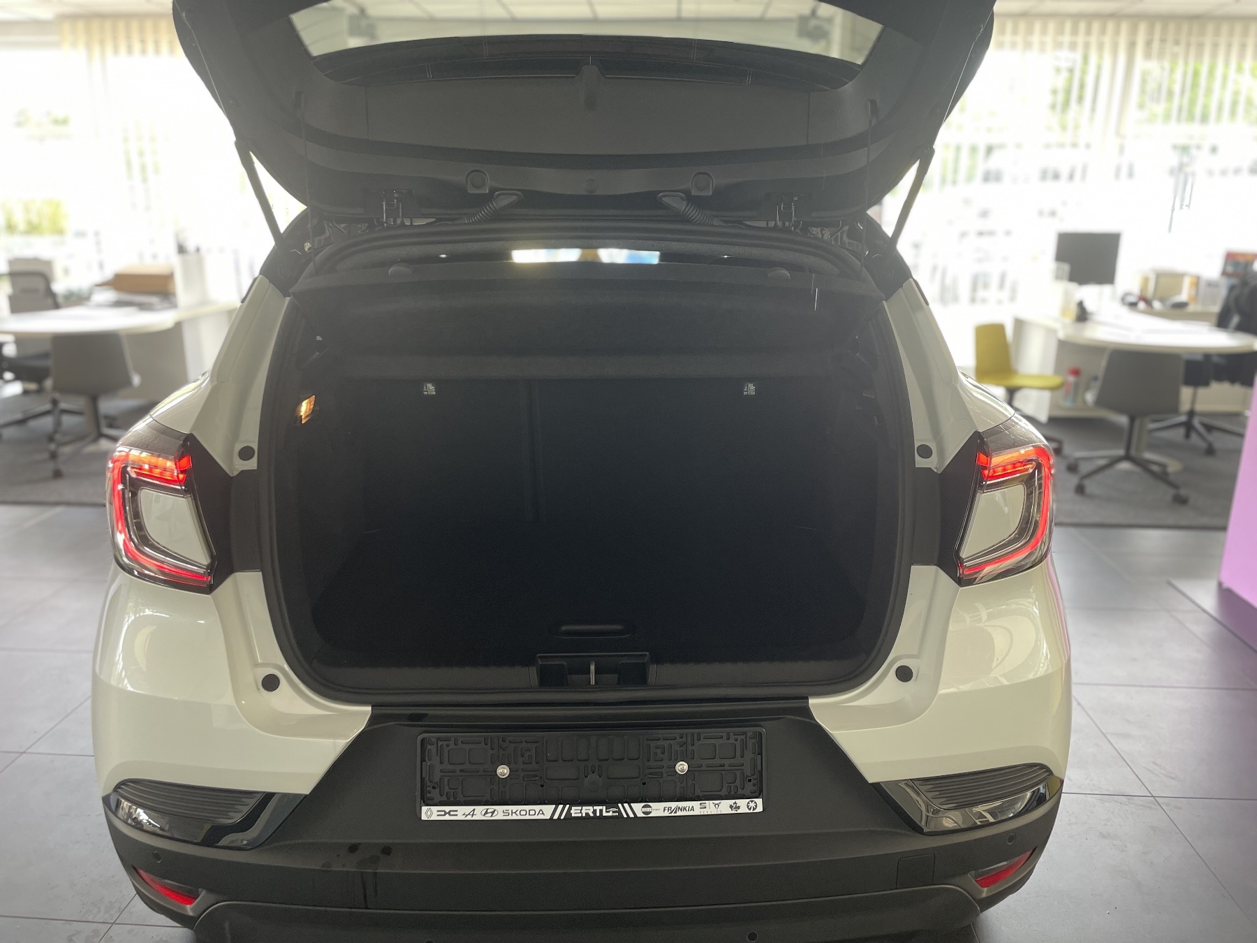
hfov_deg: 67.3
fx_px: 944
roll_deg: -0.3
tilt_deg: -16.5
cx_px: 628
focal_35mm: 26
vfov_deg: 53.1
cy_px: 472
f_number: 1.6
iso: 125
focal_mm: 4.2
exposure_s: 1/121
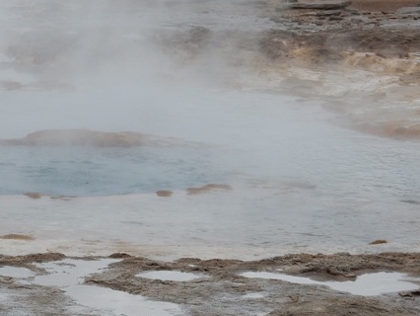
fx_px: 1894
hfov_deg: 12.6
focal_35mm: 156
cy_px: 134
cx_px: 73
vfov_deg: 9.5
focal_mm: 14.9
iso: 125
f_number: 5
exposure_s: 1/250
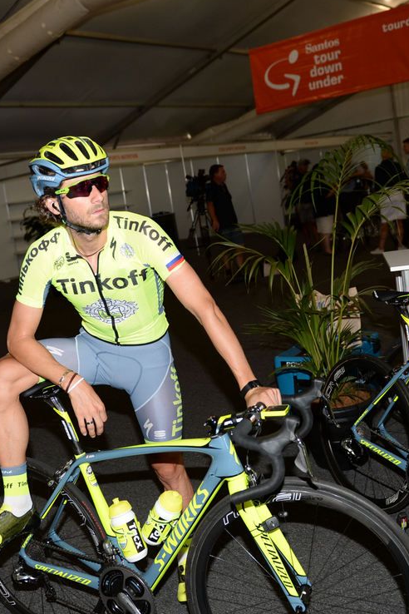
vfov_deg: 49.6
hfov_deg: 34.2
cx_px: 212
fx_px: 665
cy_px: 308
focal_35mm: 39
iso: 200
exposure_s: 1/250
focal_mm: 24
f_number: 2.8
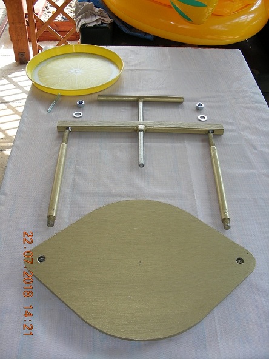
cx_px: 134
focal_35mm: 38
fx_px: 394
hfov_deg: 37.7
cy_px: 180
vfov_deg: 49.0
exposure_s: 1/98.6
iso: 50
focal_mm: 6.3
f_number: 3.5
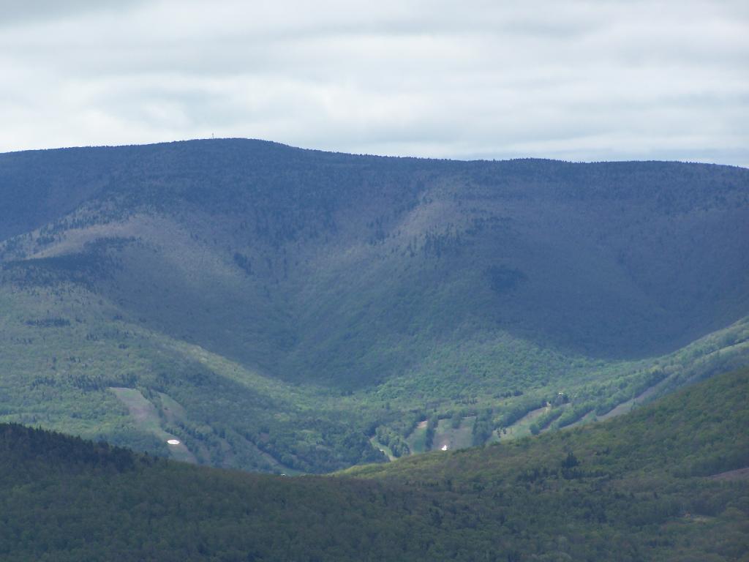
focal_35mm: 238
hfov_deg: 8.3
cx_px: 374
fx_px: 5150
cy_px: 281
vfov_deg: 6.2
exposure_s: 1/640
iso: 80
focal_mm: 39.5
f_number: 4.5
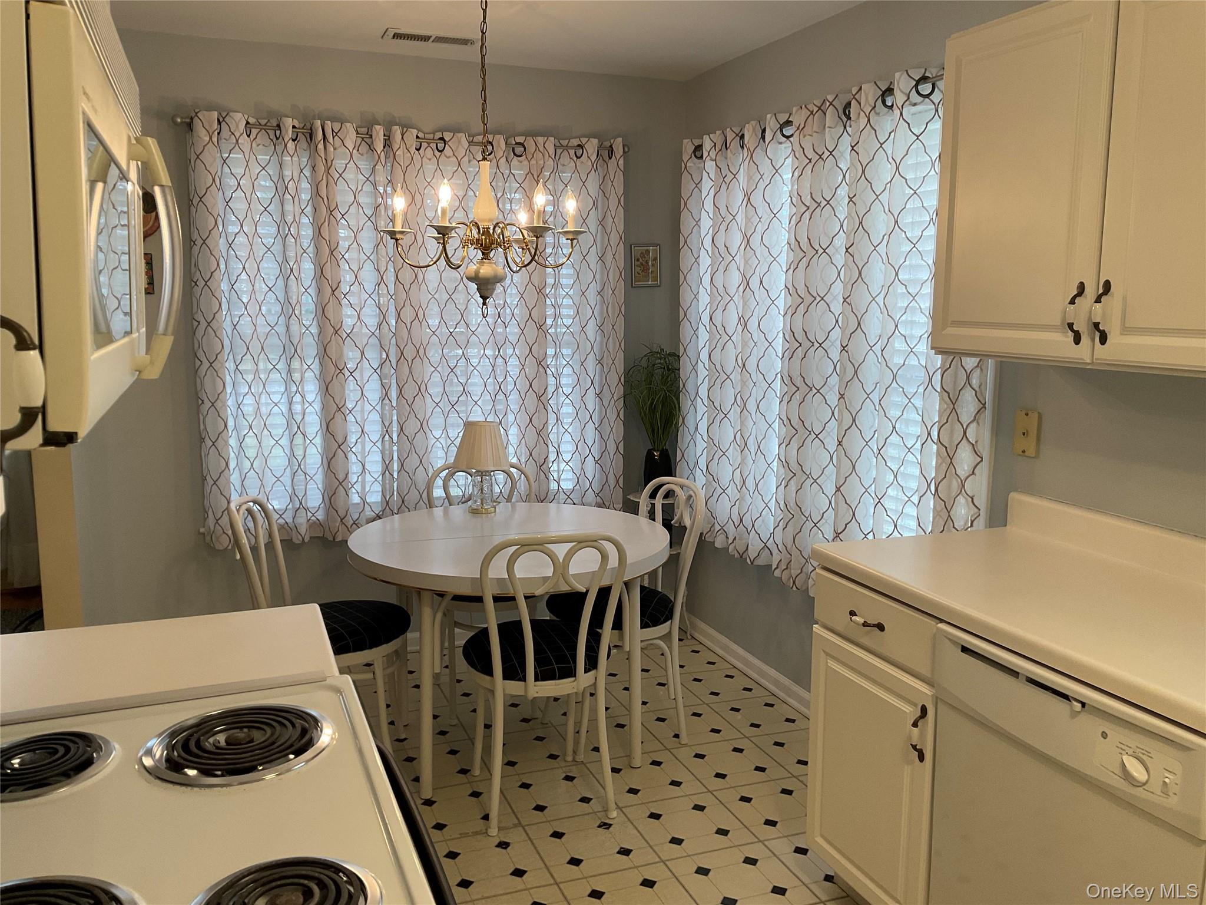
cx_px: 603
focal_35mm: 29
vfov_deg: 48.2
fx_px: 1010
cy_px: 452
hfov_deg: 61.7
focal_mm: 3
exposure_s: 1/60
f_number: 1.8
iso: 50
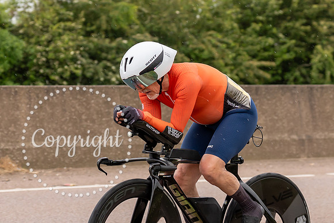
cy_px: 117
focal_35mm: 209
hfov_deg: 9.8
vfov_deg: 6.6
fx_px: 1943
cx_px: 193
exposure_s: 1/1000
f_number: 3.5
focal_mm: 70
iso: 320
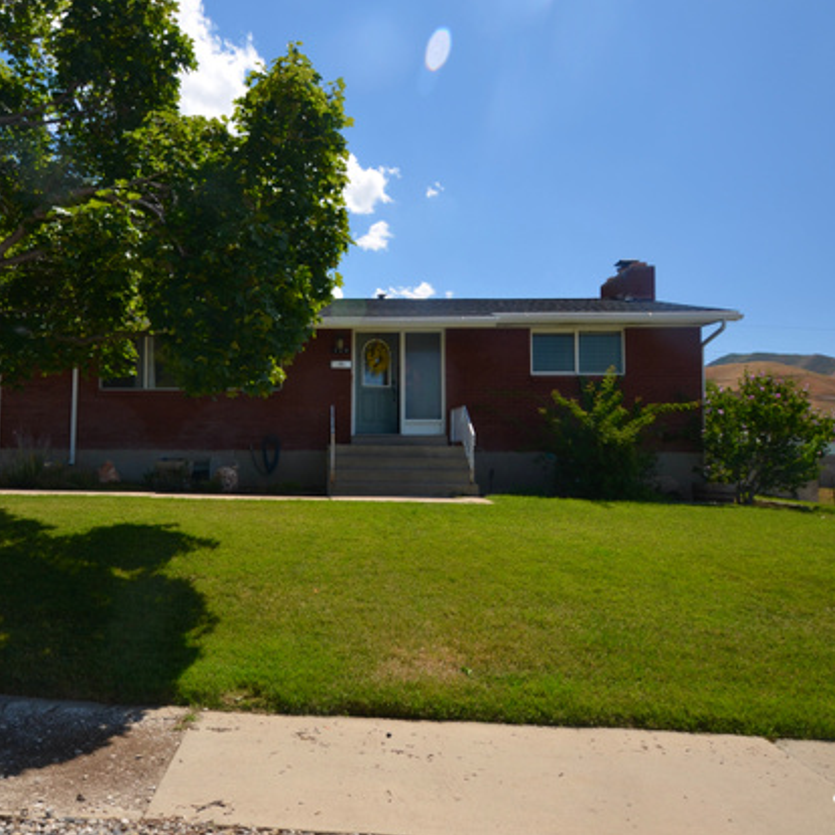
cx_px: 268
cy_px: 426
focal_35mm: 22
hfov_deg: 68.2
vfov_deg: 70.5
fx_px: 591
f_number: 5.6
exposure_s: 1/125
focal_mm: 11
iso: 100
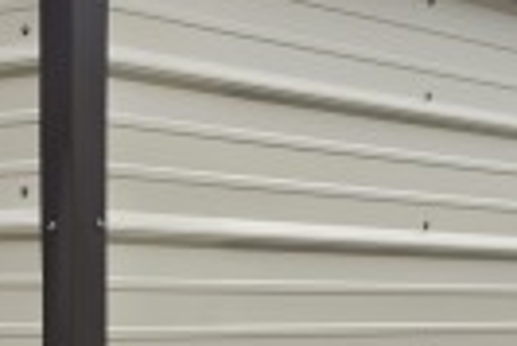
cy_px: 482
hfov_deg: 17.6
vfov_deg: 11.5
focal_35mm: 115
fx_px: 1653
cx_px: 97
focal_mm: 6.5
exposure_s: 1/1785
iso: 64
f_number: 1.4
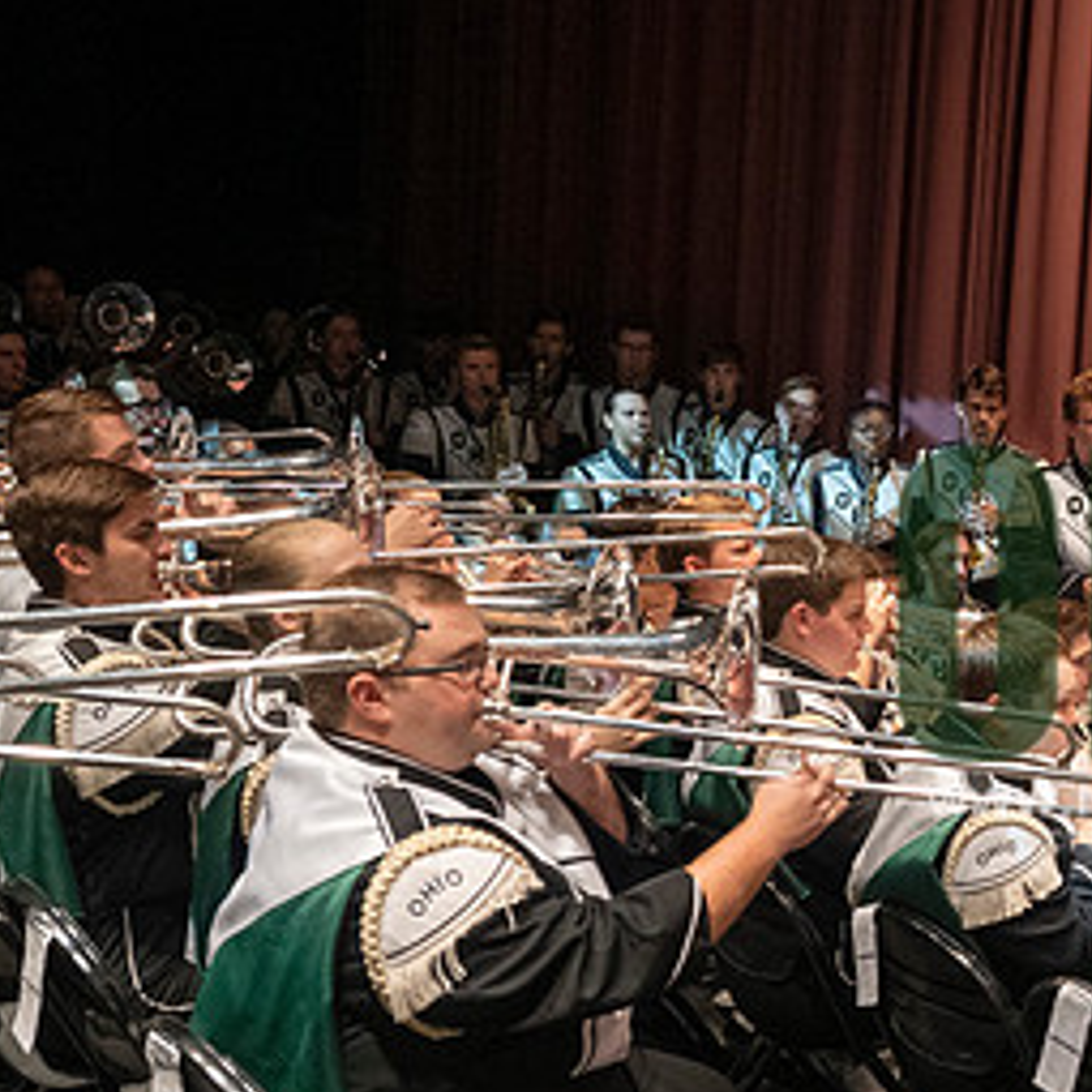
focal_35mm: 58
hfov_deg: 27.0
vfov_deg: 29.5
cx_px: 1220
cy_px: 649
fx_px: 2070
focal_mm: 30
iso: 1600
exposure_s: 1/500
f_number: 4
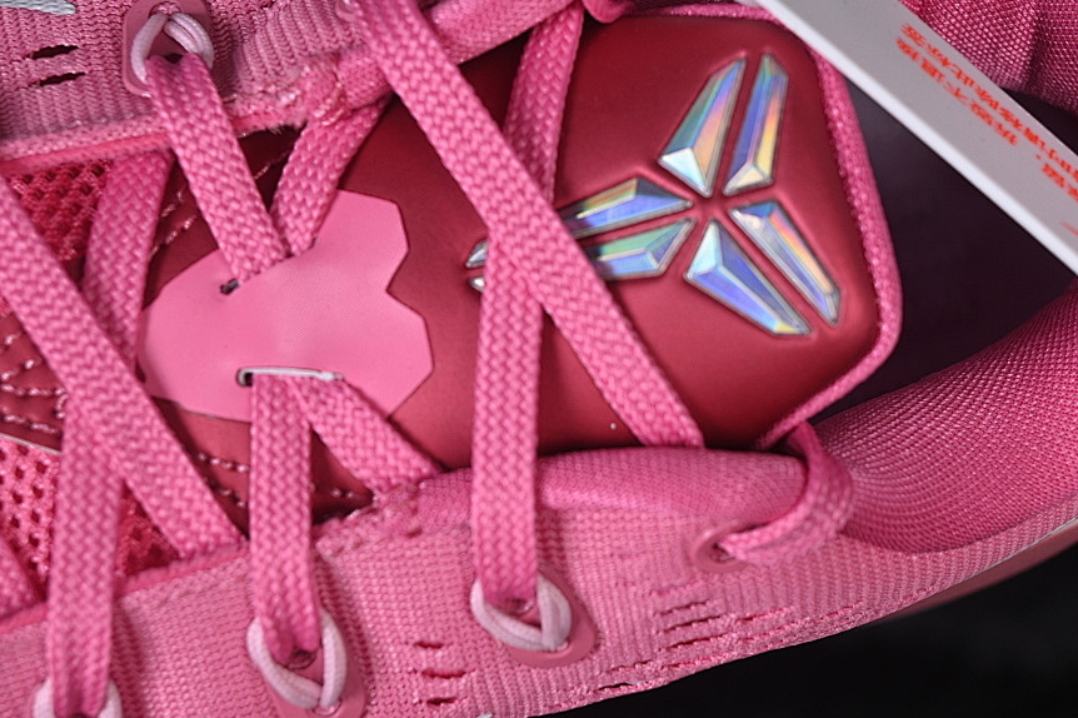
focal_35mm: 94
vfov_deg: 14.5
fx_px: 2814
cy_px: 310
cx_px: 582
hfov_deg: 21.7
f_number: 7.1
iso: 160
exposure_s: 1/80
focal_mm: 50
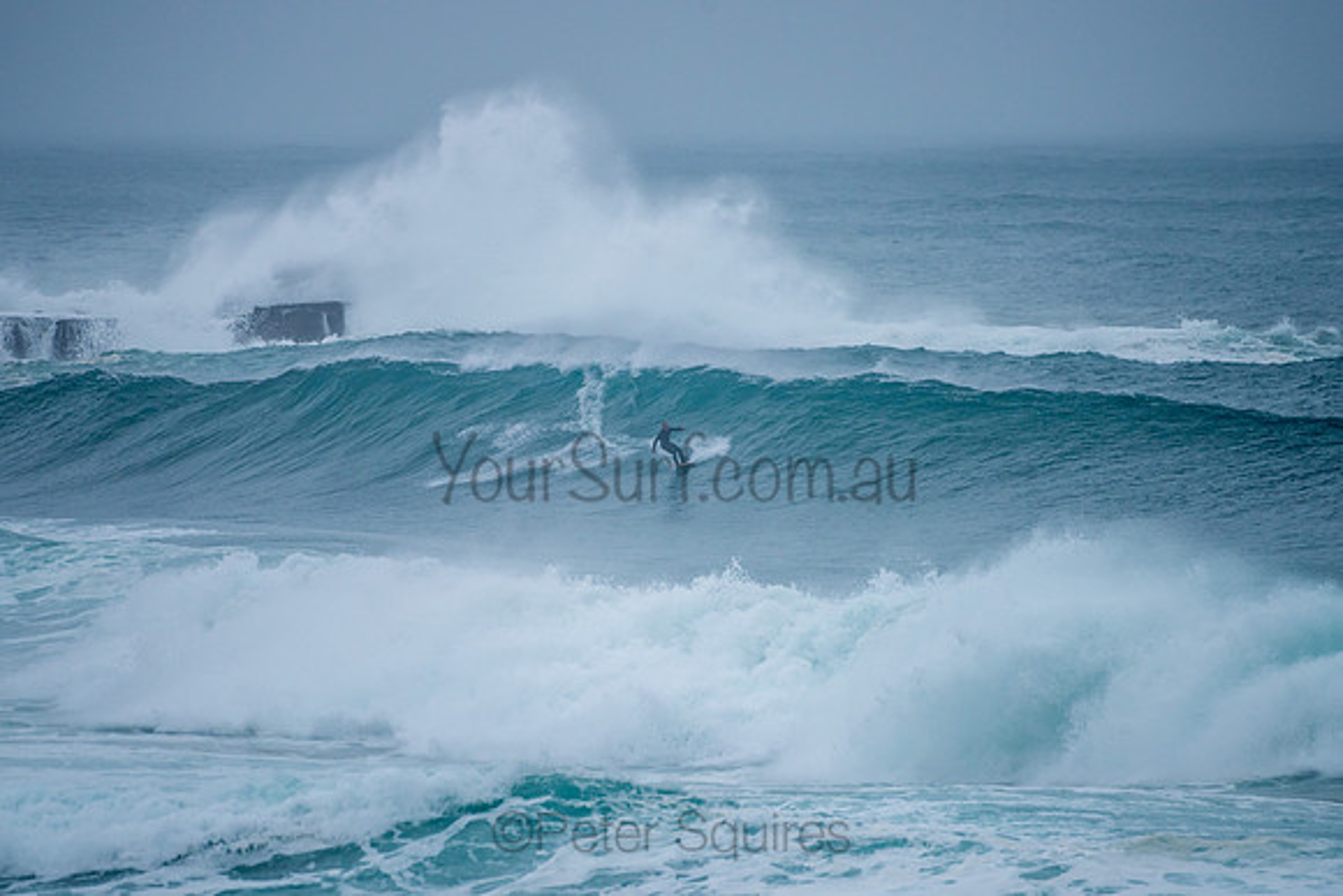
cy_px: 415
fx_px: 22881
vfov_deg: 2.2
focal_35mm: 613
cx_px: 644
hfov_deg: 3.4
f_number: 5.6
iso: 320
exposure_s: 1/1250
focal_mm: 500
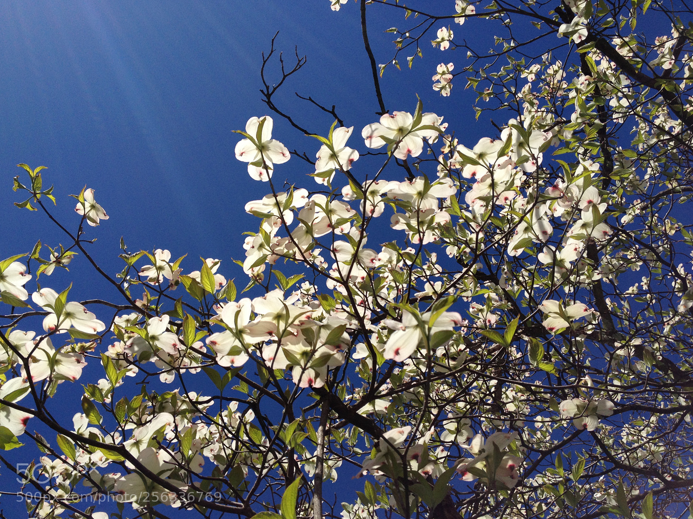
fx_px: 721
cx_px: 345
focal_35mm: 36
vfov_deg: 39.7
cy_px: 265
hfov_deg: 51.4
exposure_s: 1/3460
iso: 50
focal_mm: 4.28
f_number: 2.4
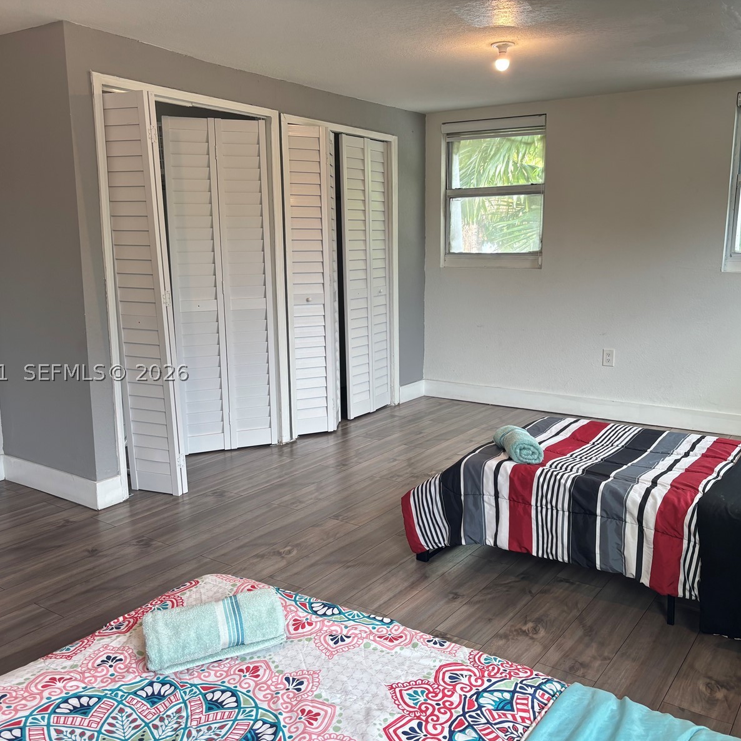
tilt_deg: -11.3
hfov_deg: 52.5
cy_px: 372
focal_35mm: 31
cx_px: 380
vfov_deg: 52.5
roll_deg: +0.2
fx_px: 751
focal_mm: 5.96
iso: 80
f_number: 1.6
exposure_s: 1/60
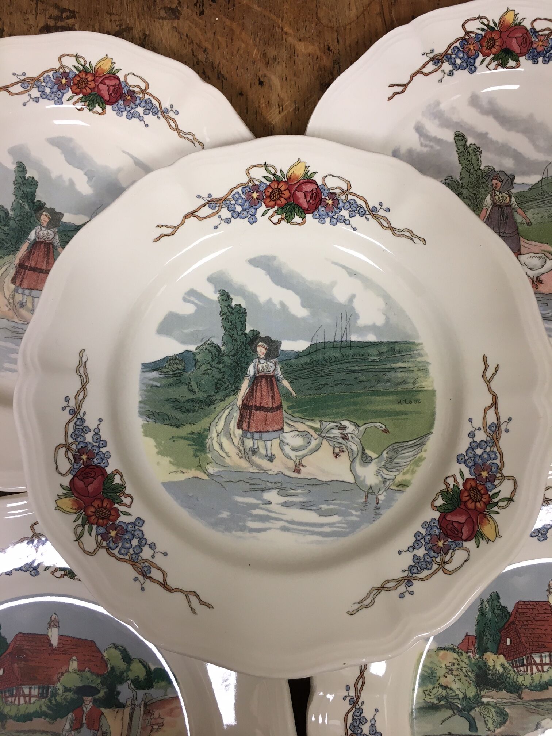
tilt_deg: -80.0
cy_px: 368
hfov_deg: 48.2
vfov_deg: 61.7
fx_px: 617
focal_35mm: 29
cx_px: 276
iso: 64
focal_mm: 4.15
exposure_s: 1/33
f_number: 2.2
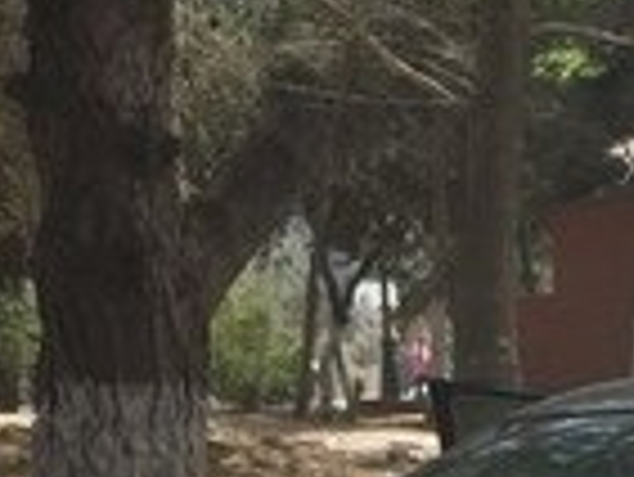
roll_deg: +0.1
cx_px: 755
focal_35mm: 136
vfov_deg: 10.1
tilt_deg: -13.1
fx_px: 2493
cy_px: 938
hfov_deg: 14.1
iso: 32
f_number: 2.2
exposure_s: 1/892
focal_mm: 4.15
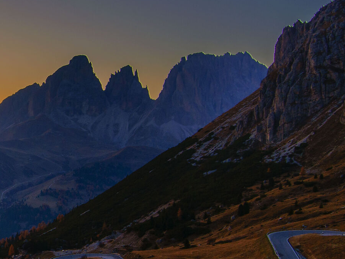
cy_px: 159
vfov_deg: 21.3
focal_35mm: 69
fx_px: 688
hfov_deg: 25.5
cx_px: -58
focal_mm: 18
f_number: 6.3
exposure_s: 1/40
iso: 100
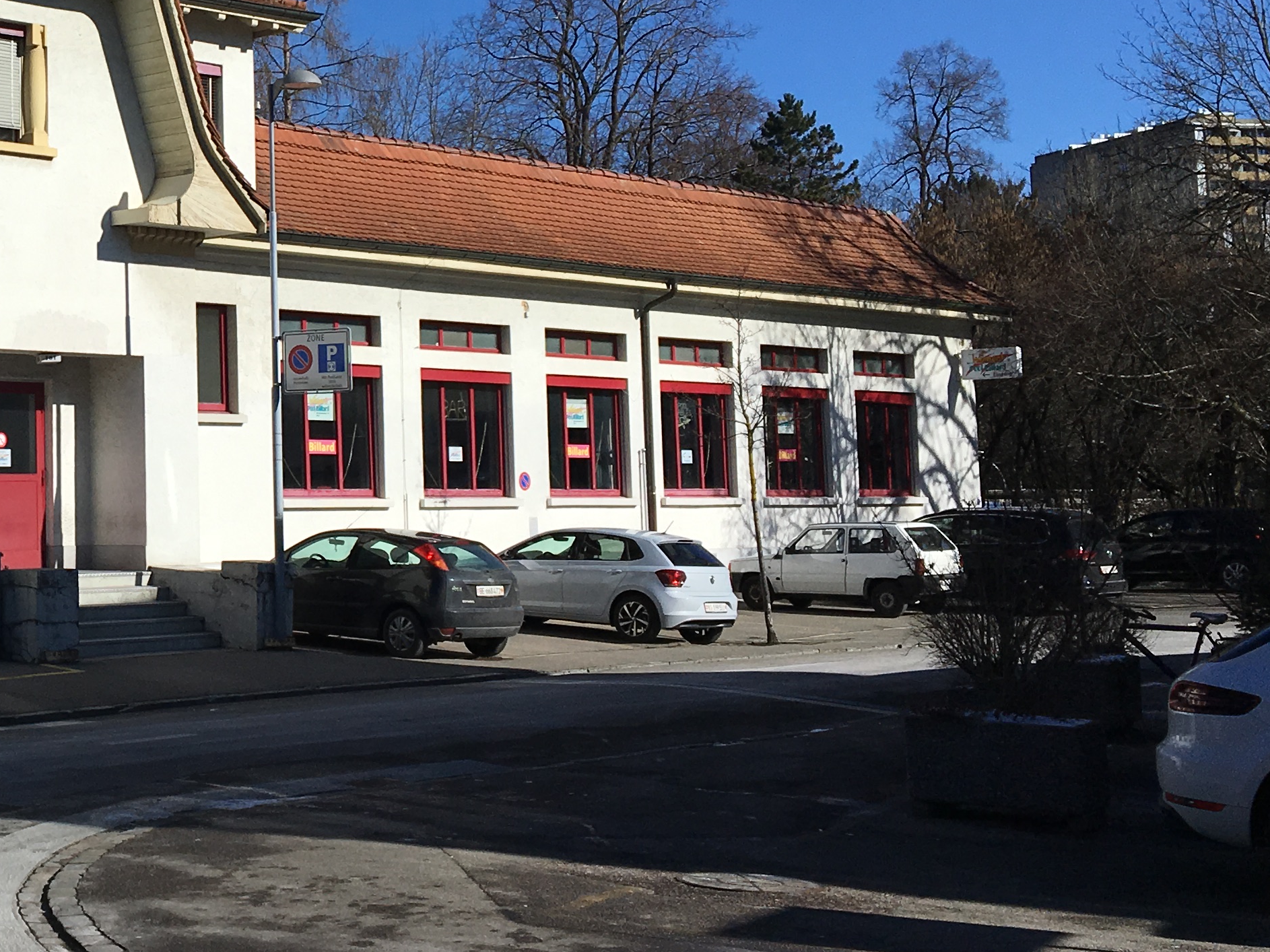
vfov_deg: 23.5
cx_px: 12
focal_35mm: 62
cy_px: 276
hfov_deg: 29.3
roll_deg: +0.1
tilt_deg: +6.8
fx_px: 2274
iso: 25
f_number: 2.2
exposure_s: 1/3663
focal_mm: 4.15
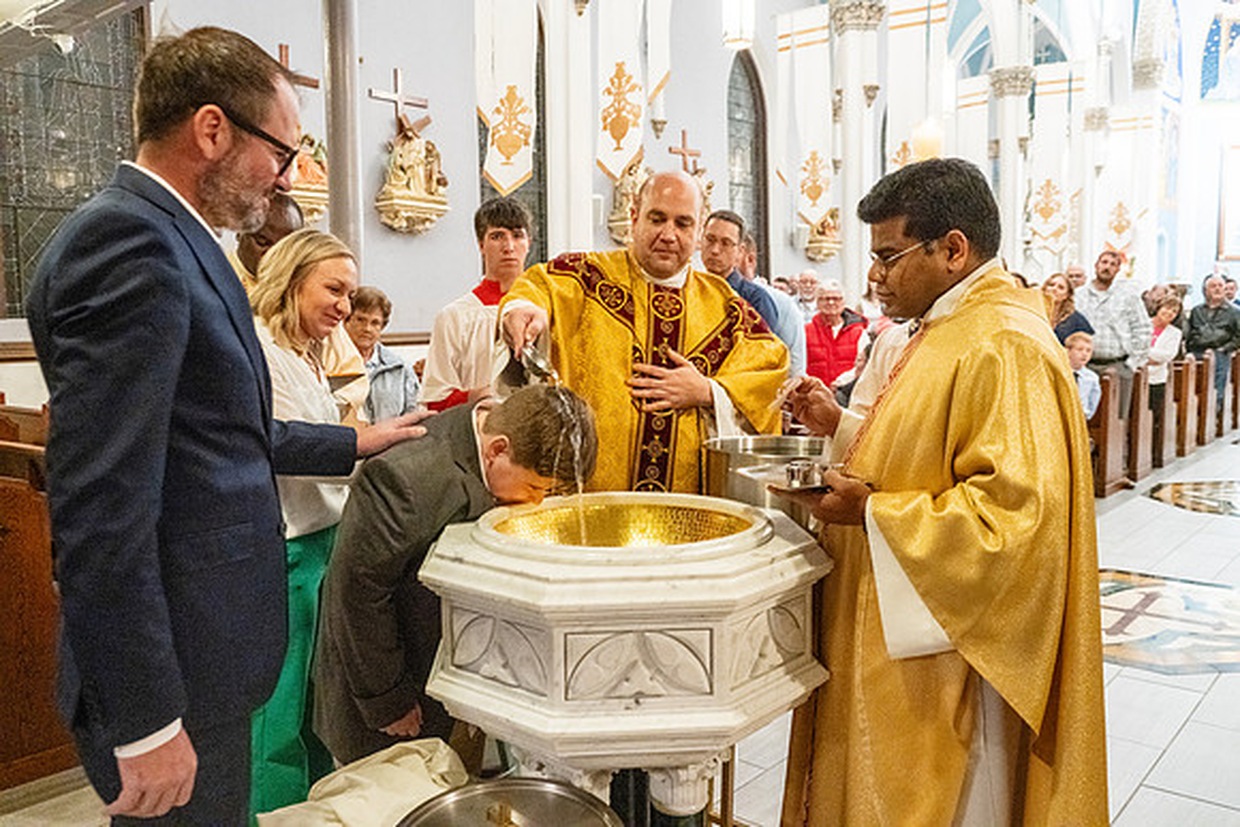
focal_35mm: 30
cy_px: 414
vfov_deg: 43.0
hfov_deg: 61.1
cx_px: 620
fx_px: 1051
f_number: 4.5
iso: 5000
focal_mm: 30.5
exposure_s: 1/60
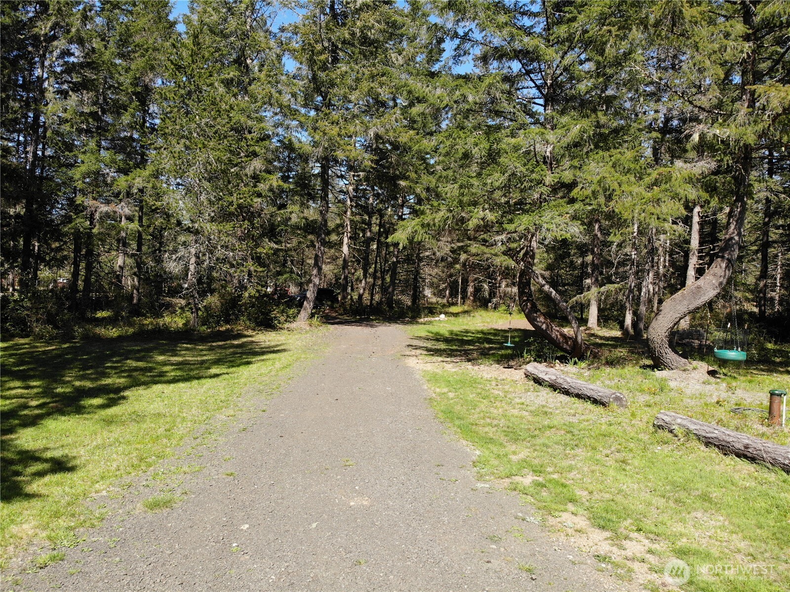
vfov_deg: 56.8
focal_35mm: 24
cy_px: 296
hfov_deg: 71.6
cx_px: 395
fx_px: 548
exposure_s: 1/462
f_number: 2.8
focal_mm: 4.5
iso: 100
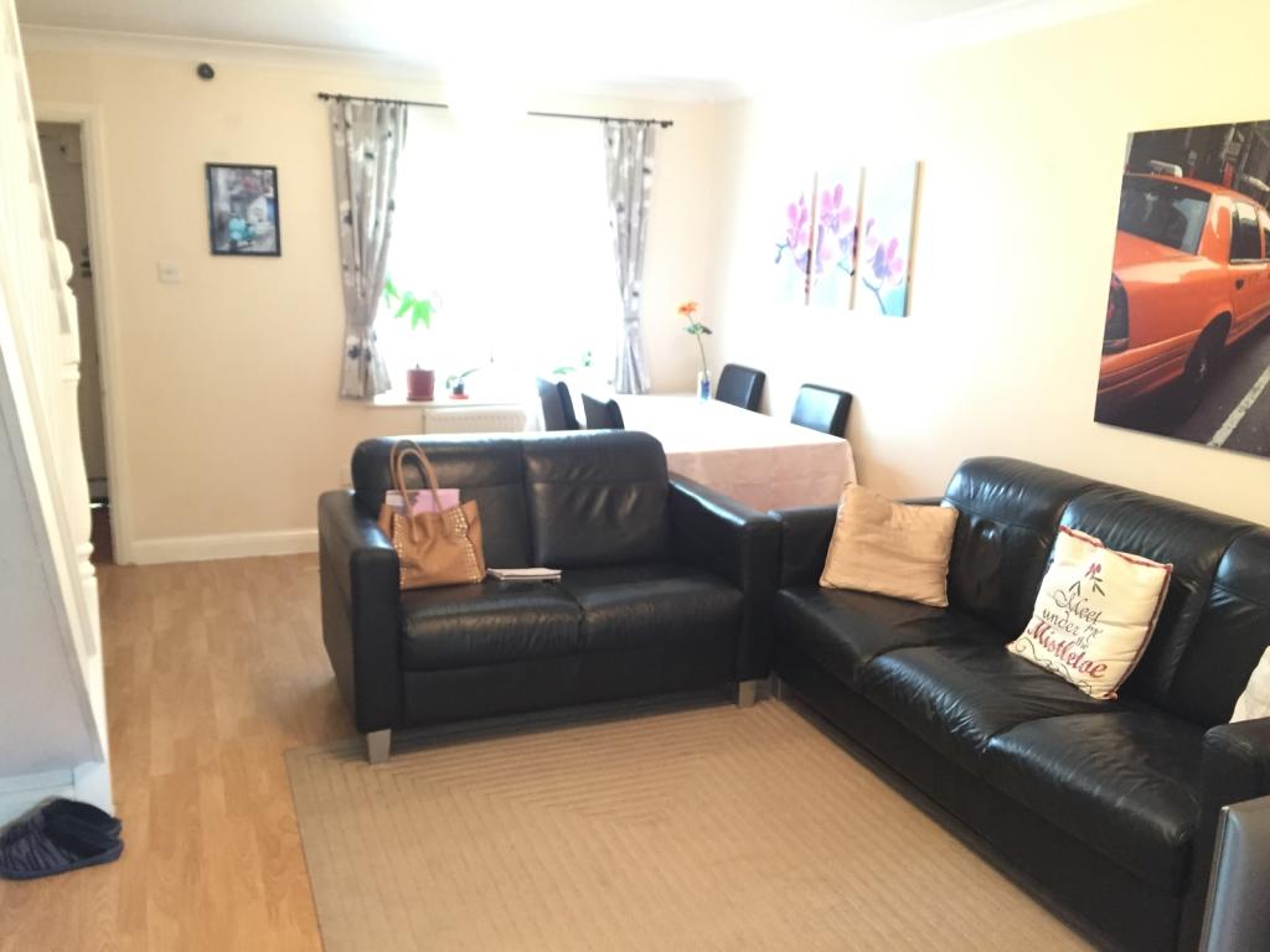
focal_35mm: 29
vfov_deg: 48.2
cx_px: 635
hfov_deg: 61.7
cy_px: 476
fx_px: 1064
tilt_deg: -11.6
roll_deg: -0.7
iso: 500
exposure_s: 1/17
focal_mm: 4.15
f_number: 2.2
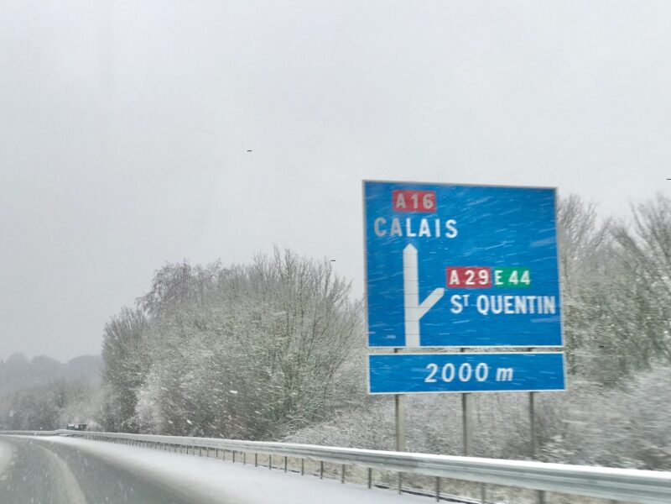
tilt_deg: +5.3
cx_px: 336
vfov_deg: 25.7
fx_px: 1105
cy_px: 252
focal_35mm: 57
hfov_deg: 33.8
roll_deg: +1.1
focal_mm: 6.6
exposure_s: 1/100
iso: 32
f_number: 2.8
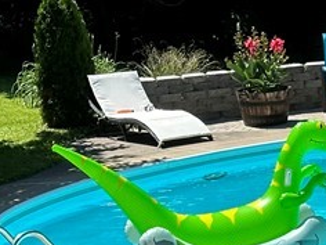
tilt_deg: -6.4
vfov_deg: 7.1
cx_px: 551
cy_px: 33
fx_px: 1959
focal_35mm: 208
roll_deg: +3.1
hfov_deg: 9.2
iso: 64
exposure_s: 1/4016
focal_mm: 6.86
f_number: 1.78
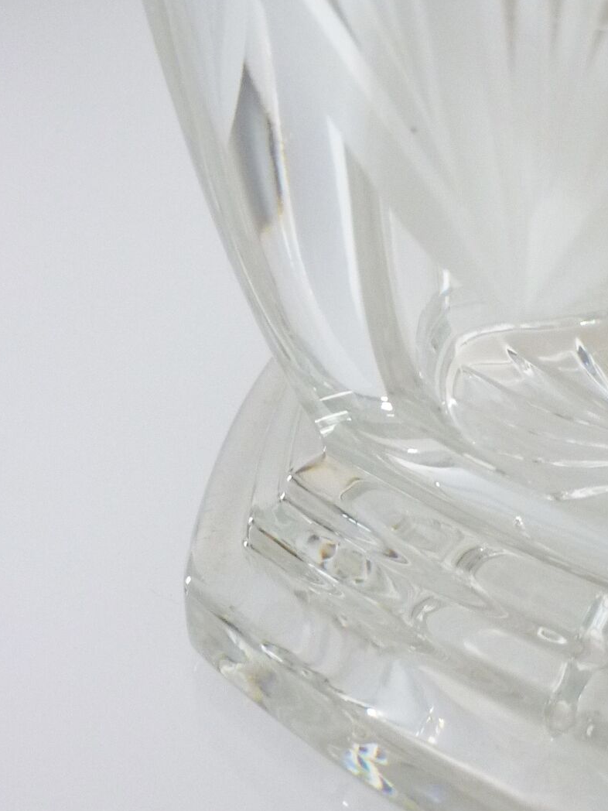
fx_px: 1475
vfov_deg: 30.5
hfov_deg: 22.8
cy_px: 258
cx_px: 524
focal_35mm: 63
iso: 250
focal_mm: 5.5
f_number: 2.8
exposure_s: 1/30
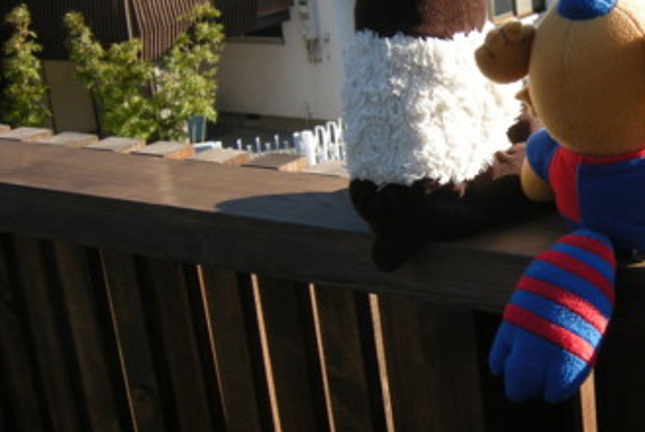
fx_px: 1291
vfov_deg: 19.0
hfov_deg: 27.4
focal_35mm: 72
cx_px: 537
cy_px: 185
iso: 64
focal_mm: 6.3
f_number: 3.2
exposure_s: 1/290
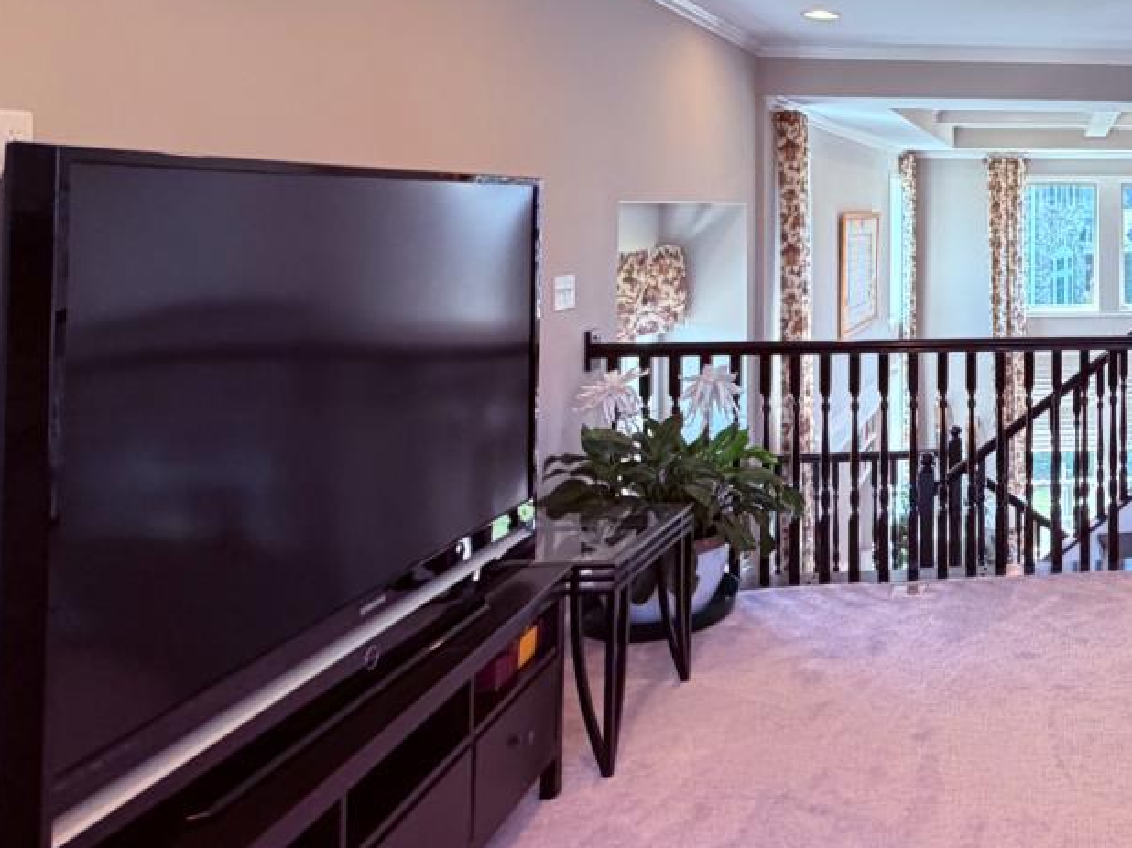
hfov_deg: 43.1
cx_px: 1220
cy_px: 193
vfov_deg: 40.4
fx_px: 1111
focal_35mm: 34
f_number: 2.2
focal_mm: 2.22
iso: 250
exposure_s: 1/120
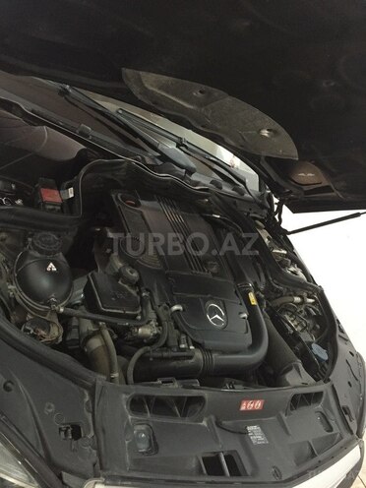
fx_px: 409
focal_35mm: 29
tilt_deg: -24.6
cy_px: 244
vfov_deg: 61.7
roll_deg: -35.5
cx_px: 183
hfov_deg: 48.2
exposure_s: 1/17
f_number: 2.2
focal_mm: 4.15
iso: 500
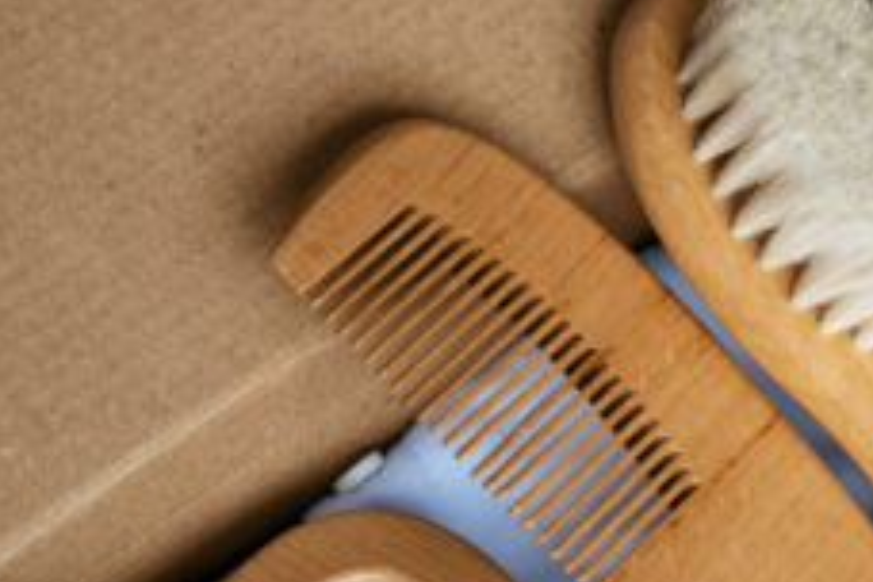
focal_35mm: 184
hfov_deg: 11.0
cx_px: 923
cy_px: 517
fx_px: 4462
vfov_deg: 7.4
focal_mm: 70
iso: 250
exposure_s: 1/100
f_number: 4.5
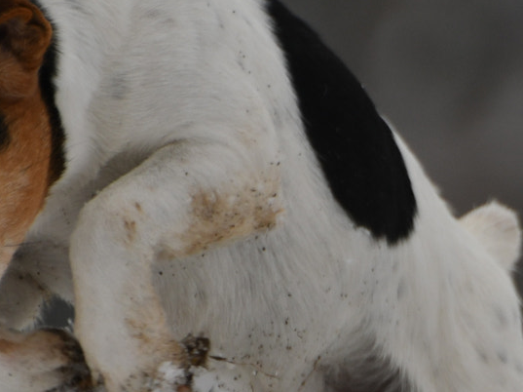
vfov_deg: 0.9
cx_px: 468
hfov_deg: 1.2
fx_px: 24928
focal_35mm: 1651
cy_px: 366
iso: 200
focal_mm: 300
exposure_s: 1/1250
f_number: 5.6
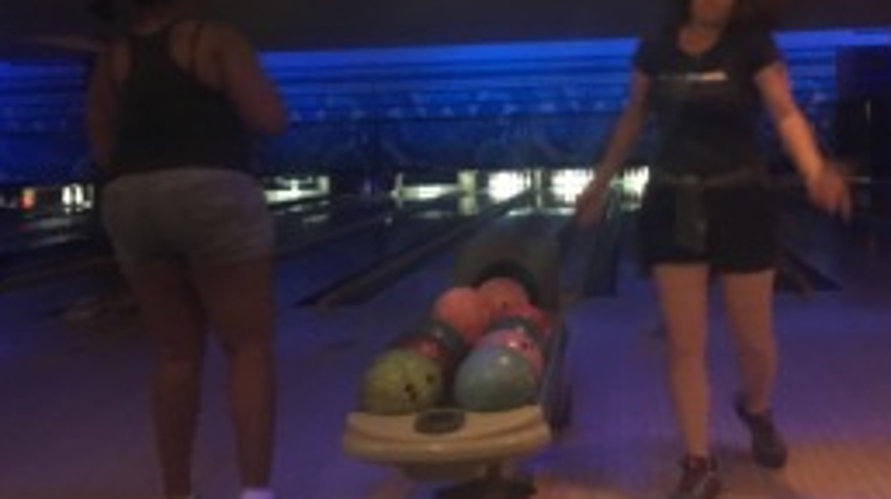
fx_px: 1062
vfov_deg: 26.3
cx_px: 589
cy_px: 166
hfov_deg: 44.9
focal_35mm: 45
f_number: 2.2
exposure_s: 1/17
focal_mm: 4.15
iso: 640
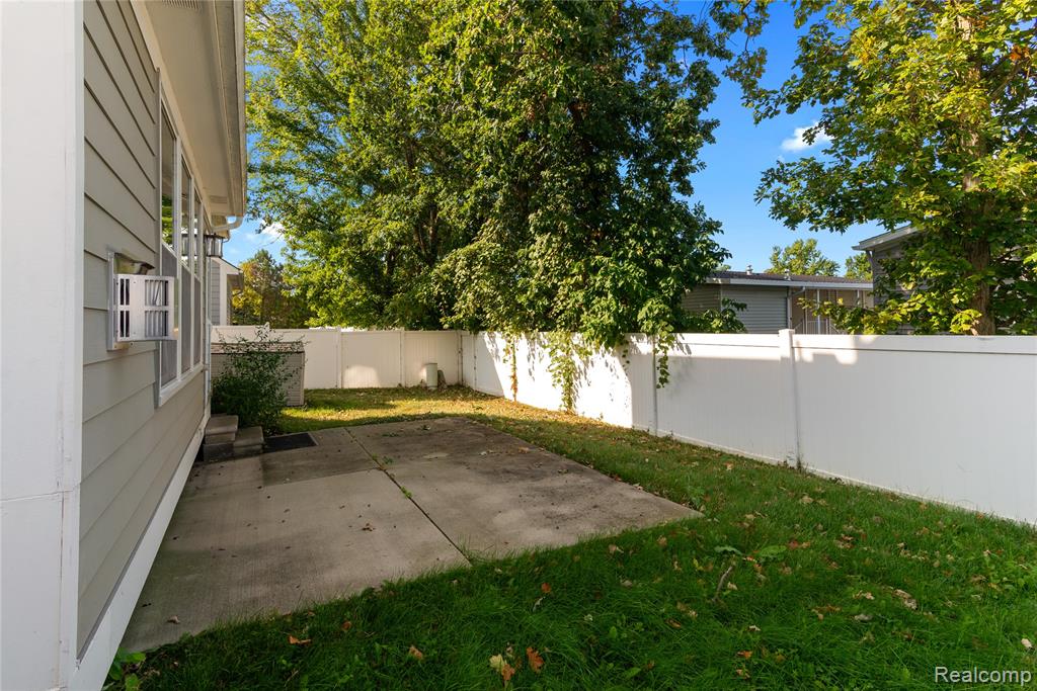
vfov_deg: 70.5
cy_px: 346
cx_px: 518
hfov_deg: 93.3
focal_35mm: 17
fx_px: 490
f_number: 9
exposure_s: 1/250
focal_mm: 17
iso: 320
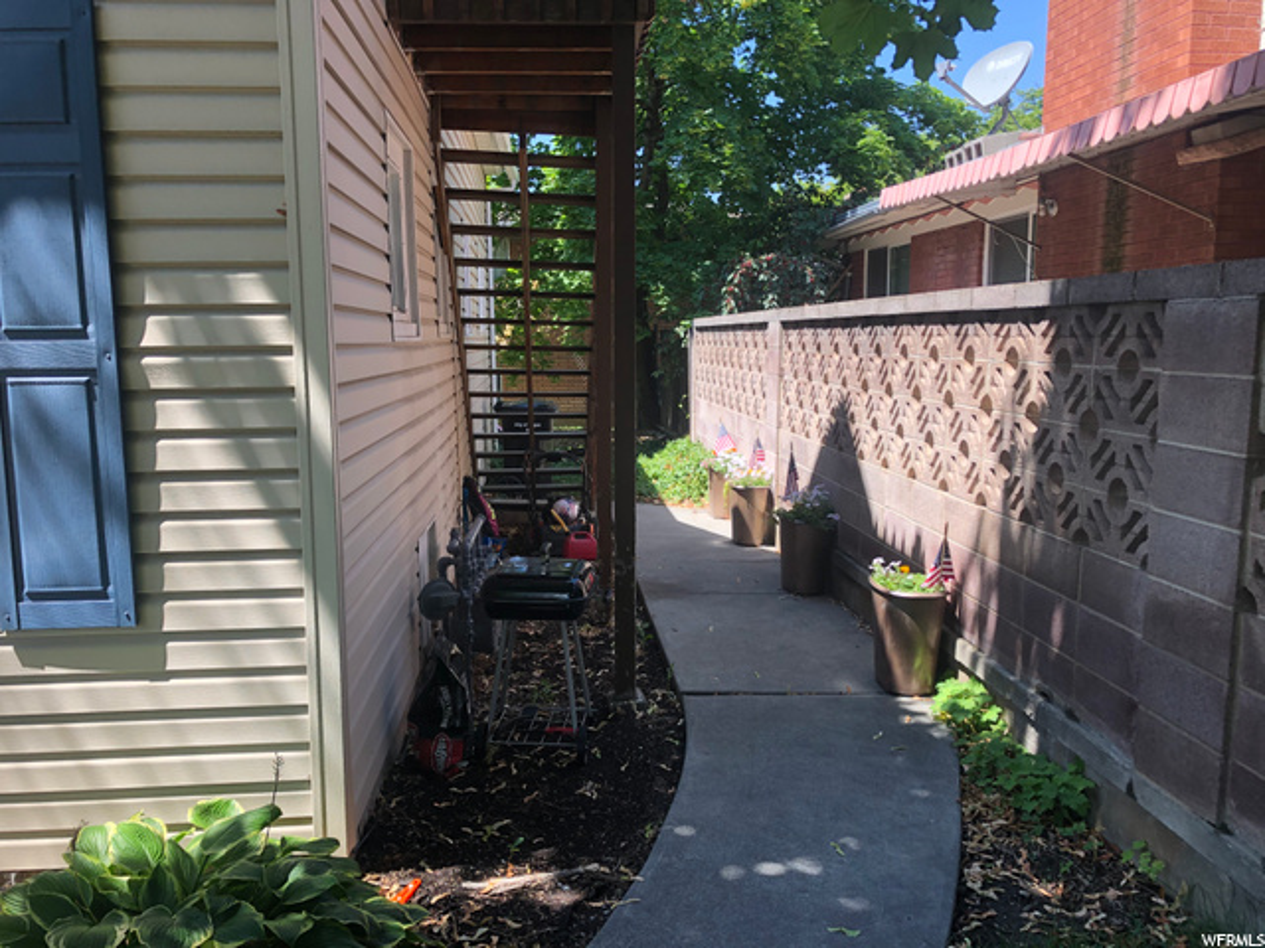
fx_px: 1023
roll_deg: +0.8
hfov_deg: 63.4
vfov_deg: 49.7
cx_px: 632
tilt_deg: -9.3
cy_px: 474
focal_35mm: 28
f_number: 1.8
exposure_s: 1/338
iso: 20
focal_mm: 3.99
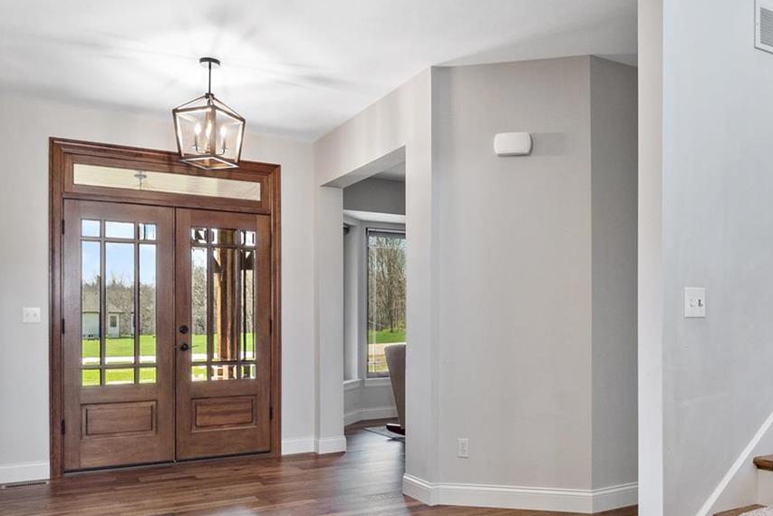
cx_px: 456
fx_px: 644
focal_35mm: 30
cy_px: 341
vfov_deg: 43.1
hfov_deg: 61.5
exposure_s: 1/250
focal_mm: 8
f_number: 7.1
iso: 400
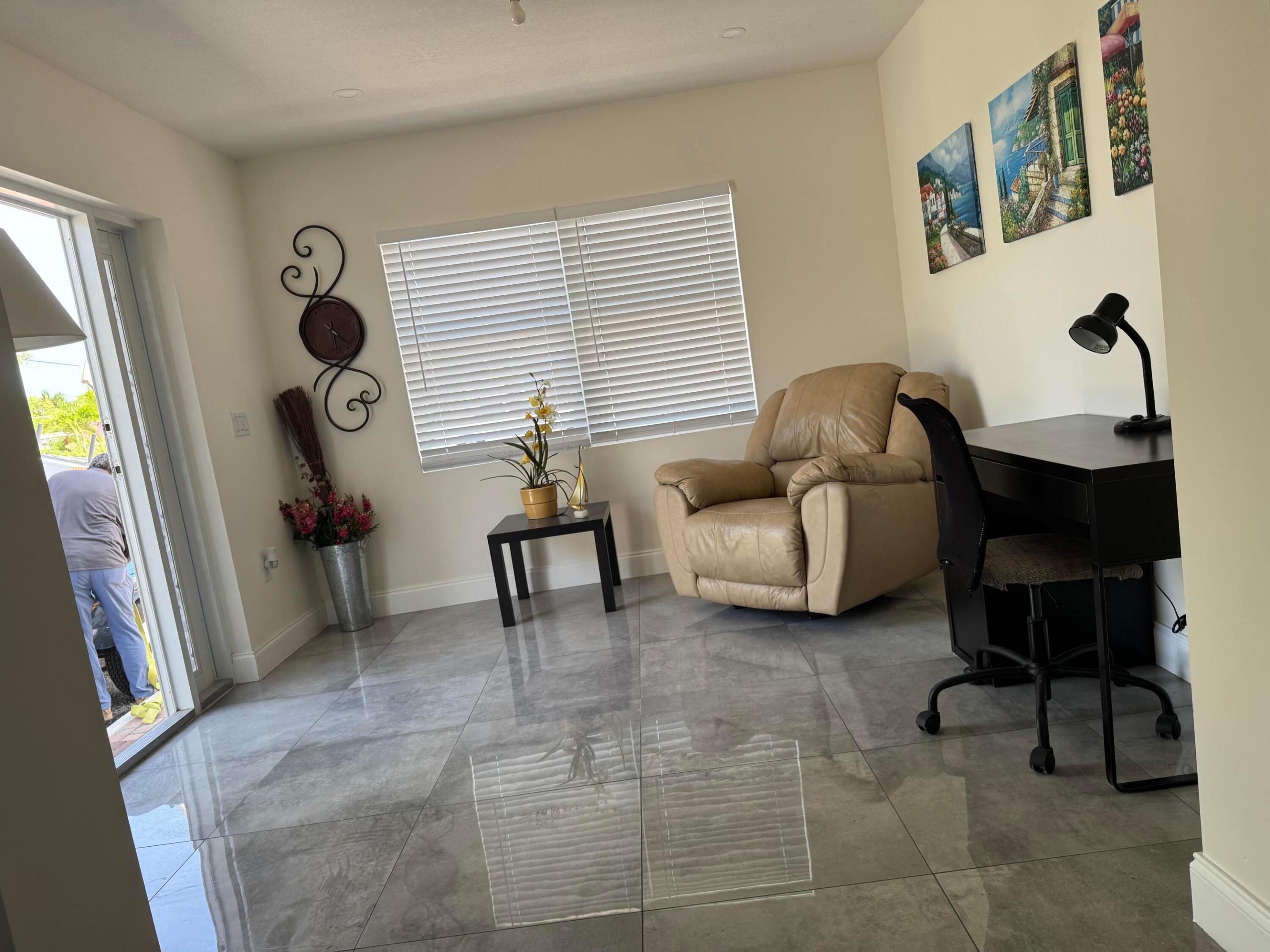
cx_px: 635
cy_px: 476
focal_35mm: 24
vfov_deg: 56.8
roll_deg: +8.6
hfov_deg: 71.6
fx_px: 881
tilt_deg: -7.5
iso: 50
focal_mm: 6.76
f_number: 1.78
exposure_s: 1/135
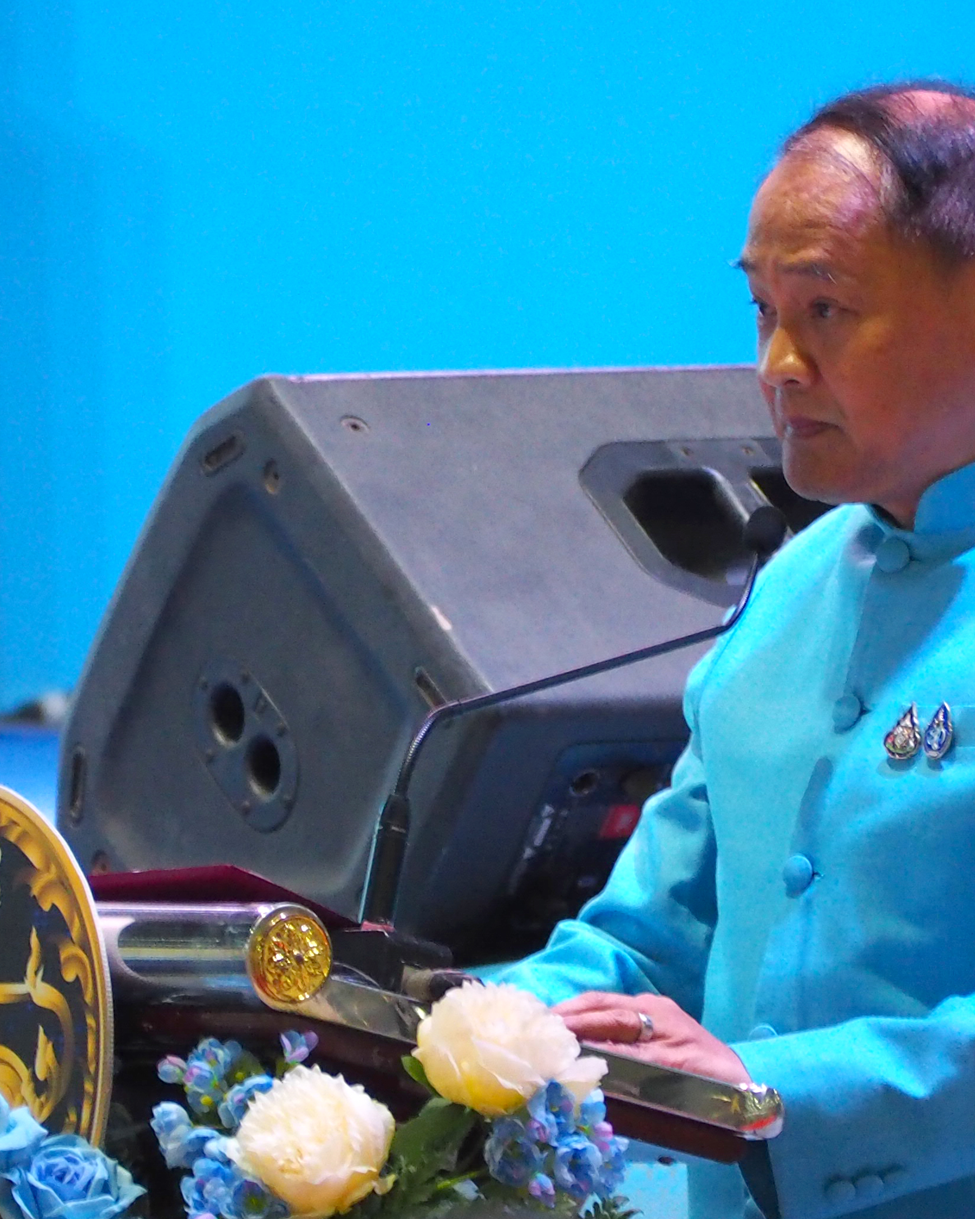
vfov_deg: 4.9
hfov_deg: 4.0
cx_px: 536
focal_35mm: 391
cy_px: 610
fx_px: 14103
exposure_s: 1/50
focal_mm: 150
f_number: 5.6
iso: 1600
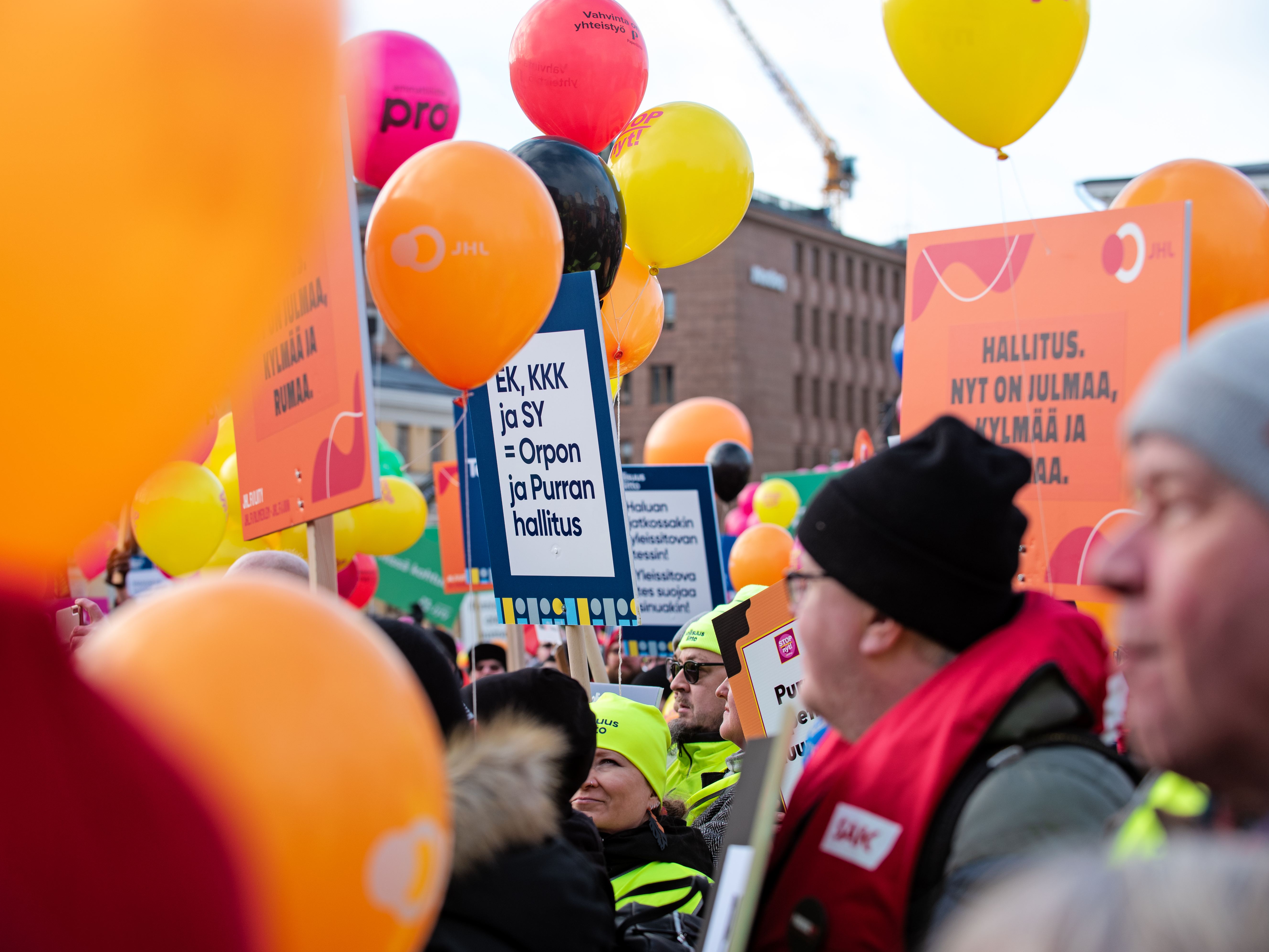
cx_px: 596
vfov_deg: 17.0
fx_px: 3189
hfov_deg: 22.5
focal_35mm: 87
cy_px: 475
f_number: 5.6
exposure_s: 1/320
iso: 250
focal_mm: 80
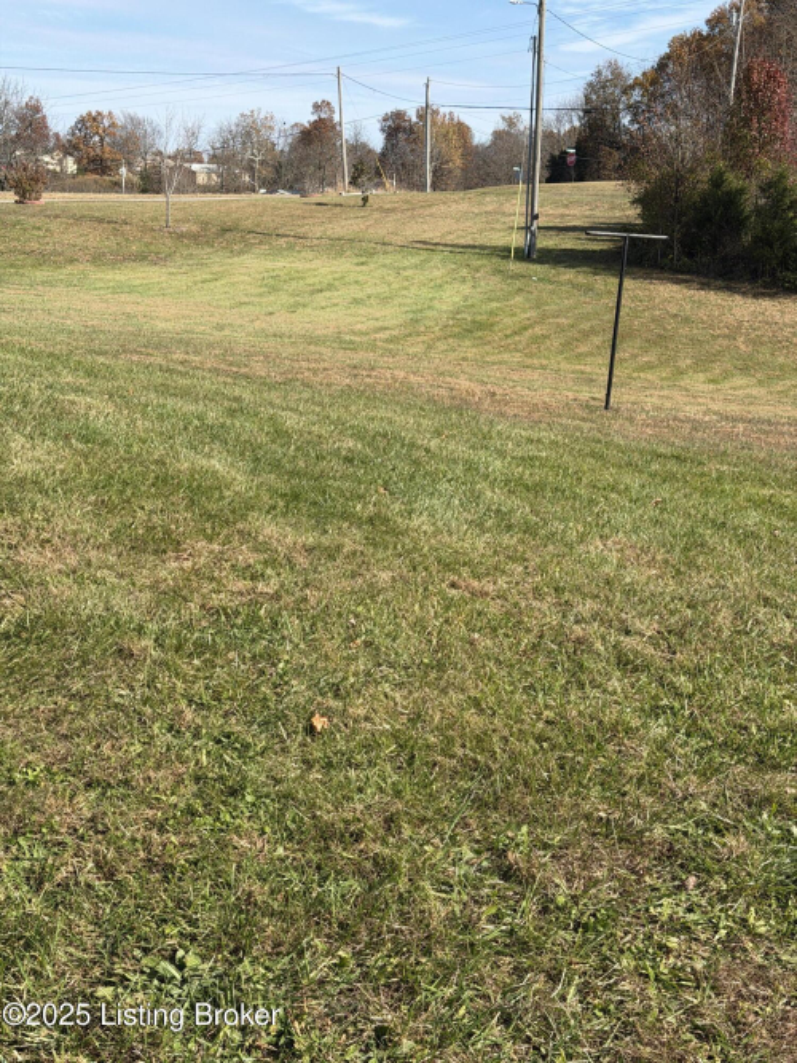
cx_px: 398
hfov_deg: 30.3
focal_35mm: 48
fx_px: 1474
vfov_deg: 39.7
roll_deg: -0.1
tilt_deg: -11.6
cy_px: 532
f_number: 1.78
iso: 64
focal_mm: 6.76
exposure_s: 1/3378
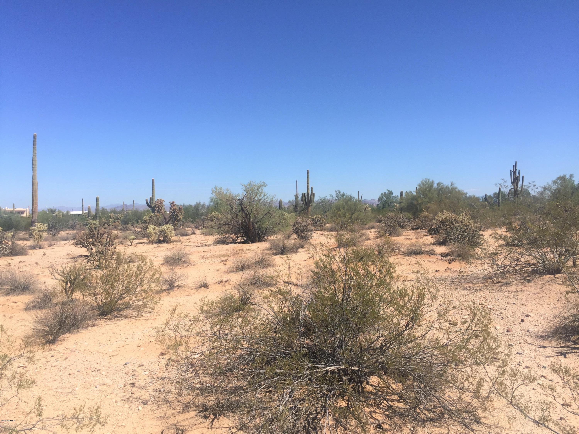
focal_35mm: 29
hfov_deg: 61.7
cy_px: 217
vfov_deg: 48.2
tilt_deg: +0.5
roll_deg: -0.7
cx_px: 290
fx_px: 485
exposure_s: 1/2825
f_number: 2.2
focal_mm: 4.15
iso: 32
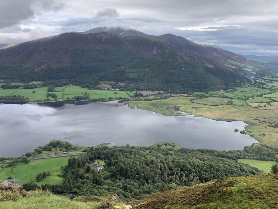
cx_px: 139
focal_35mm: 28
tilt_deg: -12.3
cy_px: 104
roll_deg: -1.6
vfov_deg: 49.7
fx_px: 225
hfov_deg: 63.4
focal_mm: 4
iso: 20
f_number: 1.8
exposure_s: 1/716
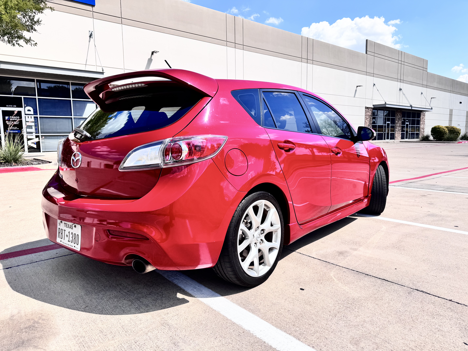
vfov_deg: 56.8
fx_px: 324
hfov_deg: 71.6
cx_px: 234
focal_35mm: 24
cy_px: 176
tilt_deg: -8.1
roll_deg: +0.2
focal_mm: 6.76
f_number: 1.78
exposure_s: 1/4950
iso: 80
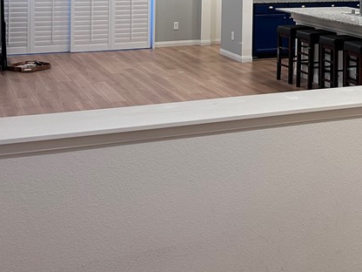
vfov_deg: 21.6
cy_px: -37
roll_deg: -0.9
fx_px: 669
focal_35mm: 64
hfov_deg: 29.4
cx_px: 299
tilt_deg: -1.4
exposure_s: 1/60
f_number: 1.5
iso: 125
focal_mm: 5.7
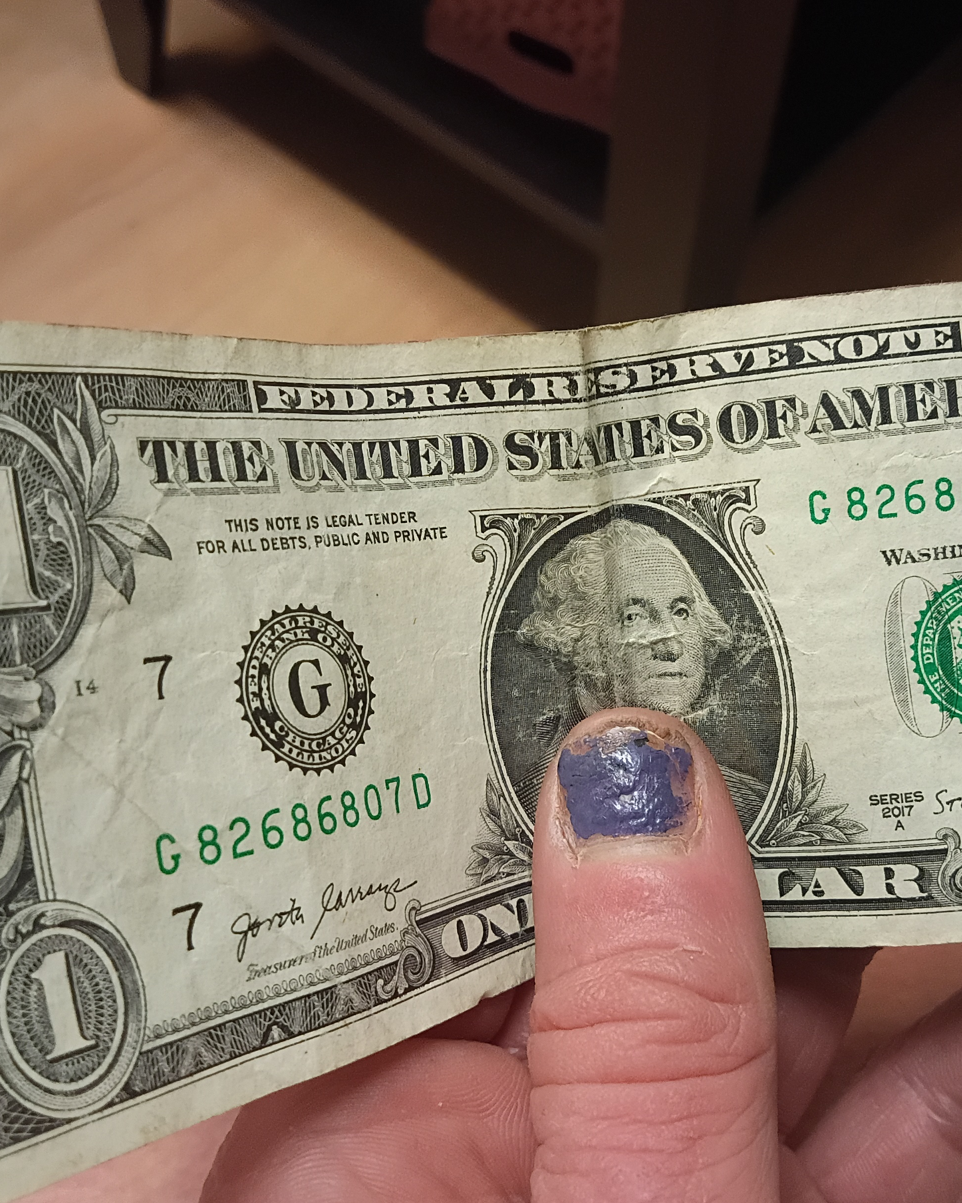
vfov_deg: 49.1
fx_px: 1317
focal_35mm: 37
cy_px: 595
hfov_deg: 39.9
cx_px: 591
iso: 962
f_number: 2.2
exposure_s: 1/30
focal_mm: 3.42
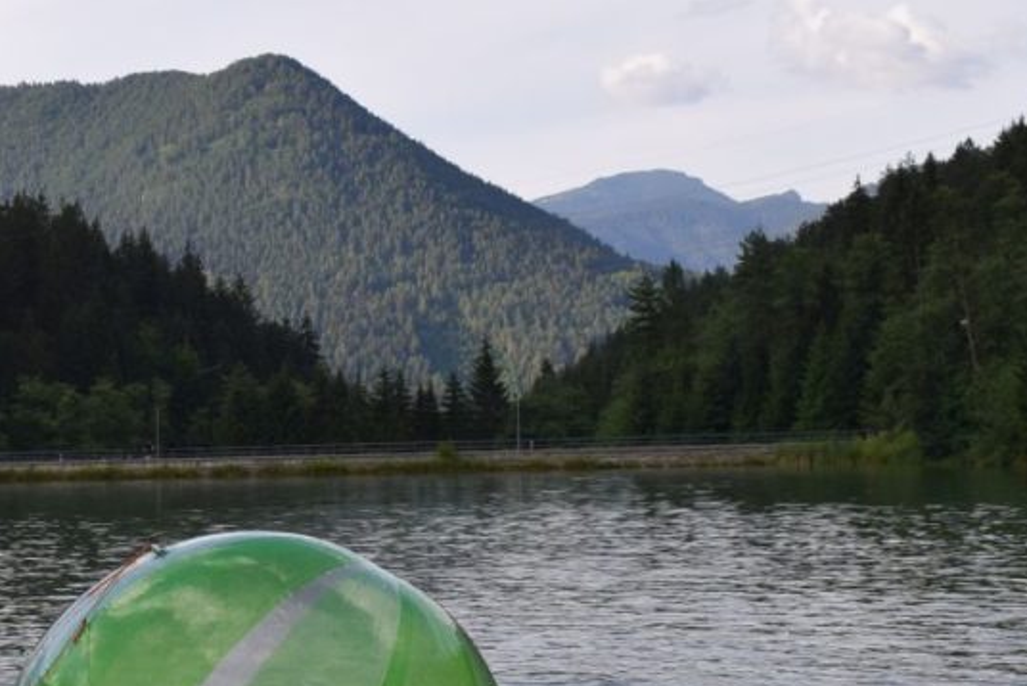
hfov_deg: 23.2
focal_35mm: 86
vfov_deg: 15.9
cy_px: 468
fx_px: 2455
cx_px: 182
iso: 200
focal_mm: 30
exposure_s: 1/250
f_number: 8
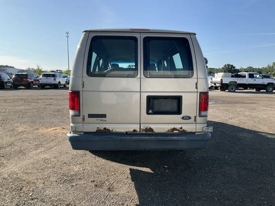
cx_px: 138
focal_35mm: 29
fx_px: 230
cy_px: 103
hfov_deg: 61.7
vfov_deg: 48.2
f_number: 1.8
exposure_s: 1/1377
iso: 25
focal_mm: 3
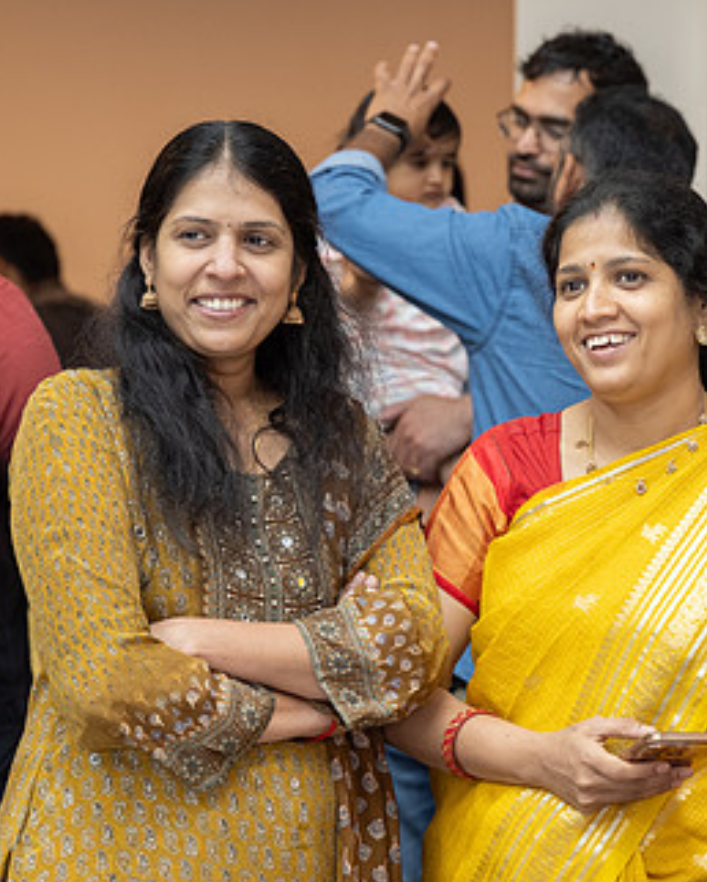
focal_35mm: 148
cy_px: 483
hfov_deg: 10.4
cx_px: 449
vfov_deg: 13.0
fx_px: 3867
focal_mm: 87
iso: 800
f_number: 3.5
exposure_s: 1/160
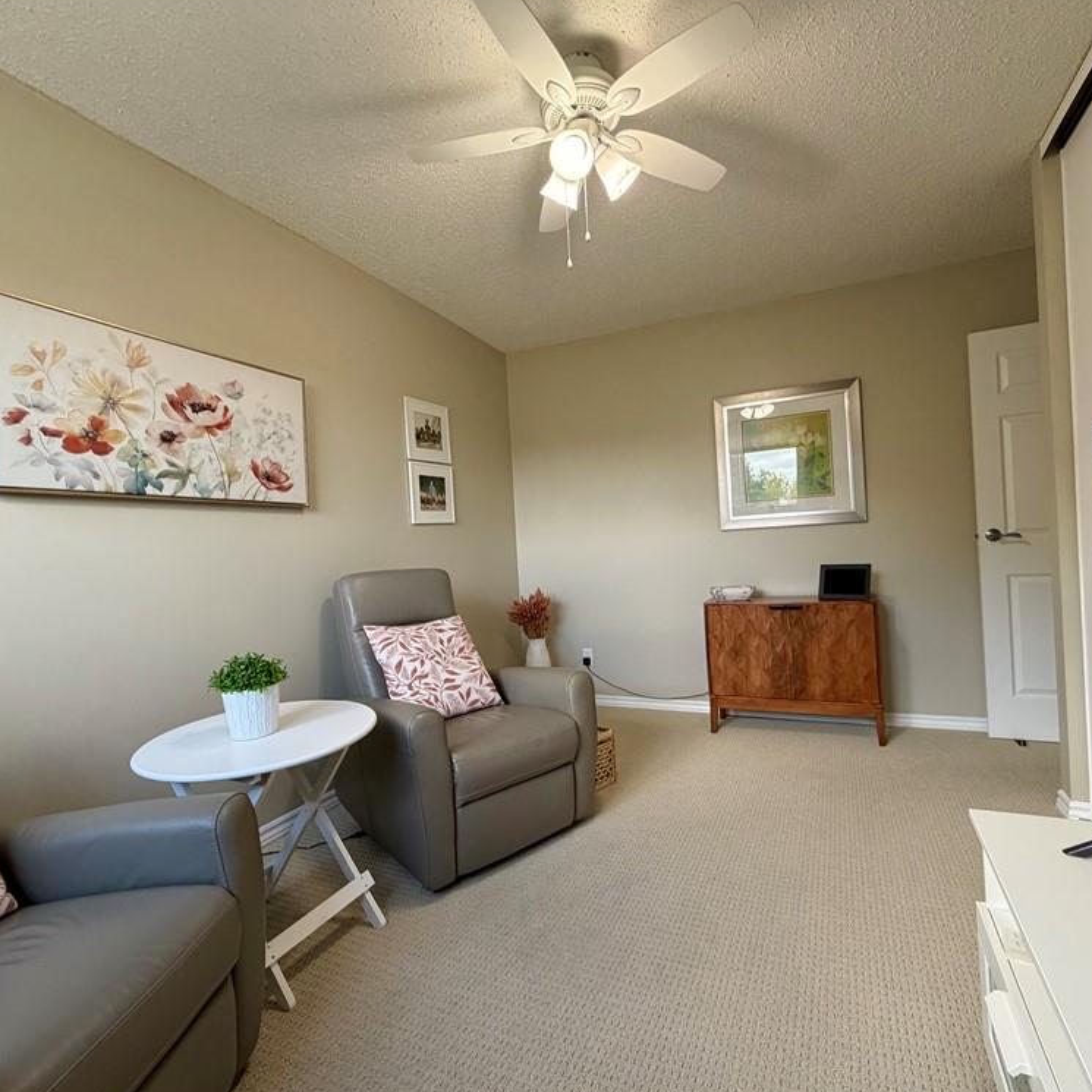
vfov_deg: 84.0
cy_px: 547
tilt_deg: -0.5
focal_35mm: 17
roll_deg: +3.2
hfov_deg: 83.9
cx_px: 575
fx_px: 607
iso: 250
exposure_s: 1/120
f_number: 2.2
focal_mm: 2.22
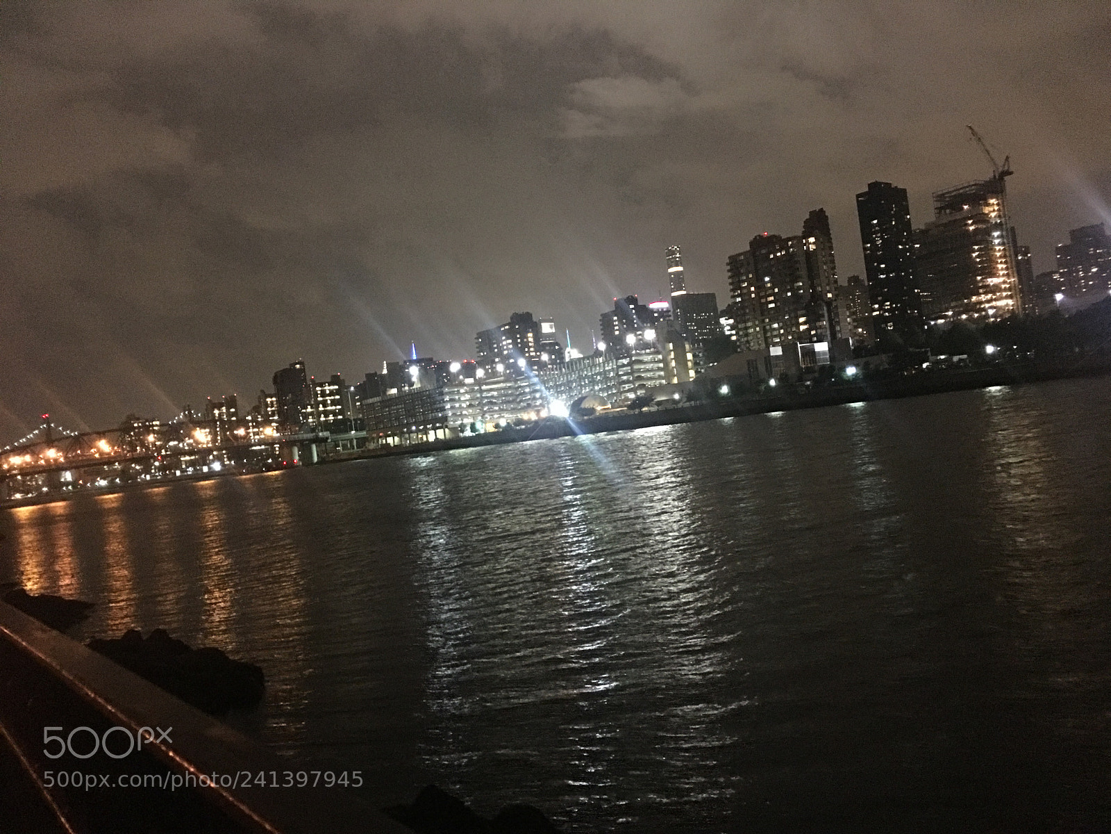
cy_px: 417
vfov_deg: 48.2
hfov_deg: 61.7
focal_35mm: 29
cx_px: 556
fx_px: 931
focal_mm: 4.15
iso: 400
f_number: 2.2
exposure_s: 1/4
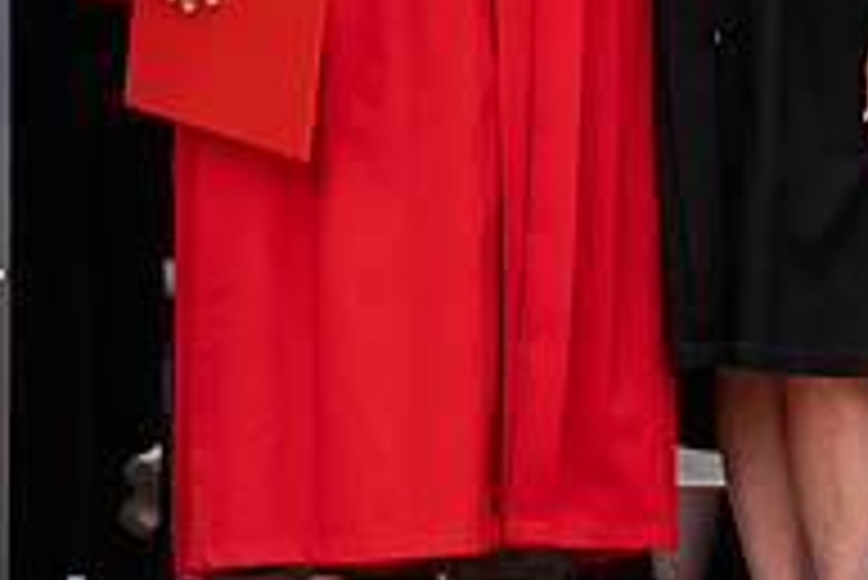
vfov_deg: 4.4
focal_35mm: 309
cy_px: -34
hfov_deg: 6.7
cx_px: 508
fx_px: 7456
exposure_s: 1/200
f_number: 2.8
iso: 1000
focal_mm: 85
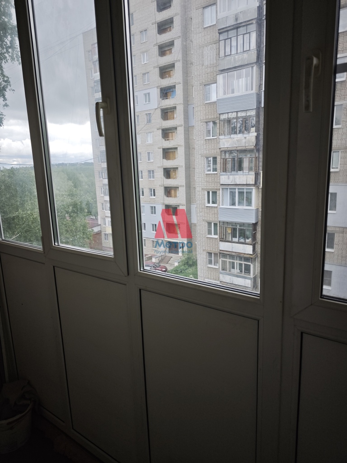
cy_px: 232
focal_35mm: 23
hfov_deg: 58.9
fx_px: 307
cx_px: 174
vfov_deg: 73.9
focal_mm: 6.55
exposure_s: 1/417
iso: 50
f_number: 1.62
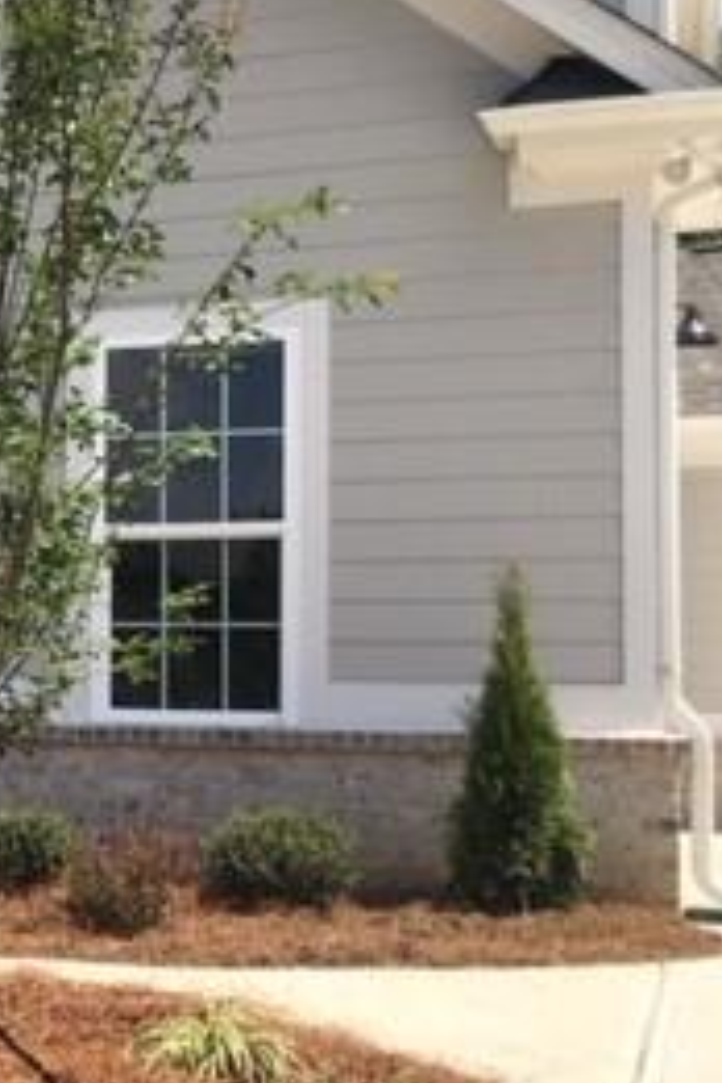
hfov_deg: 16.0
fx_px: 2226
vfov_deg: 27.3
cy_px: 585
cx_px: -531
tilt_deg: +2.2
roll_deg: -1.4
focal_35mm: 74
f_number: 2.2
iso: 25
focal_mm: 4.15
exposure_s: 1/1350
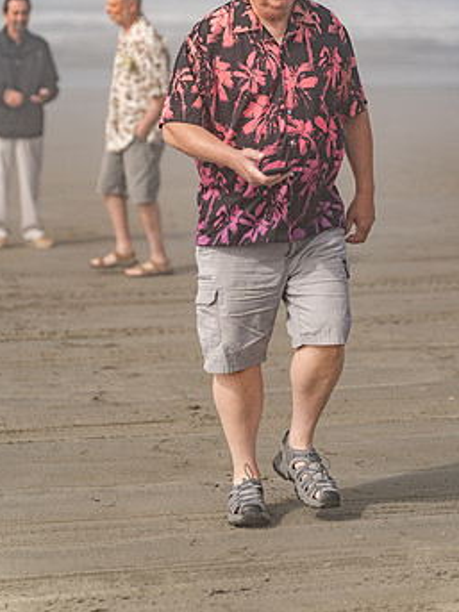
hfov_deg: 12.2
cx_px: 255
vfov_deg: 16.3
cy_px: 216
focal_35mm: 121
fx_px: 2141
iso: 100
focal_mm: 96
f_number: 2.8
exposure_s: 1/2500
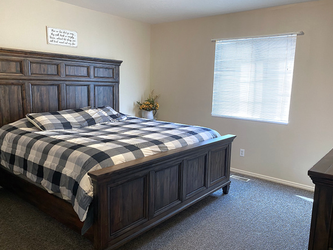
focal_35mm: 28
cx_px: 167
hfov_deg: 63.4
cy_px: 126
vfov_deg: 49.8
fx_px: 269
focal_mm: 4.25
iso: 160
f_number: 1.8
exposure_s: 1/60
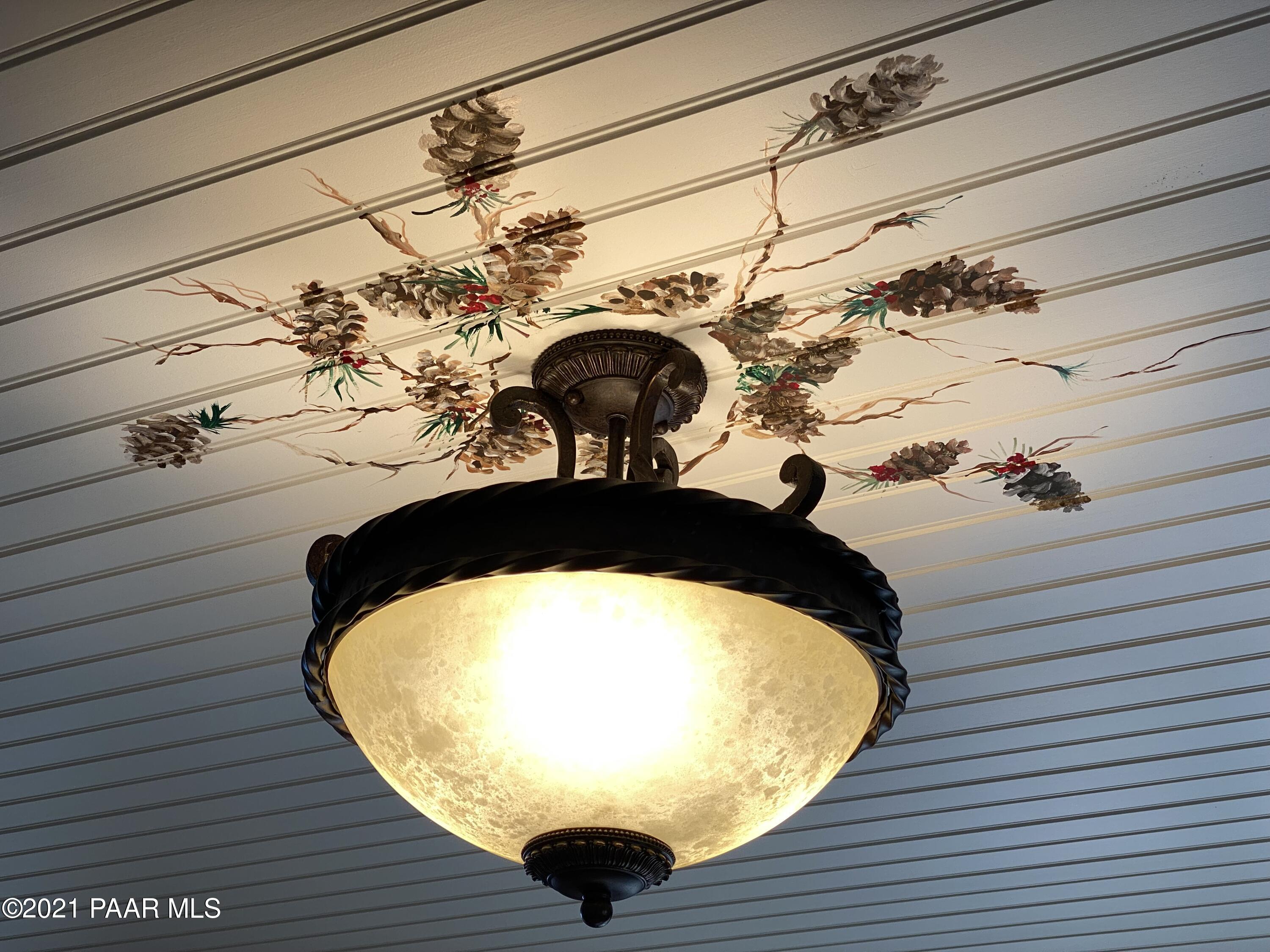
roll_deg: -3.7
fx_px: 1908
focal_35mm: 52
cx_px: 635
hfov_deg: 36.8
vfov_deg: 28.0
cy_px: 476
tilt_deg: +30.4
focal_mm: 6
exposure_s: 1/122
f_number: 2
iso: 32
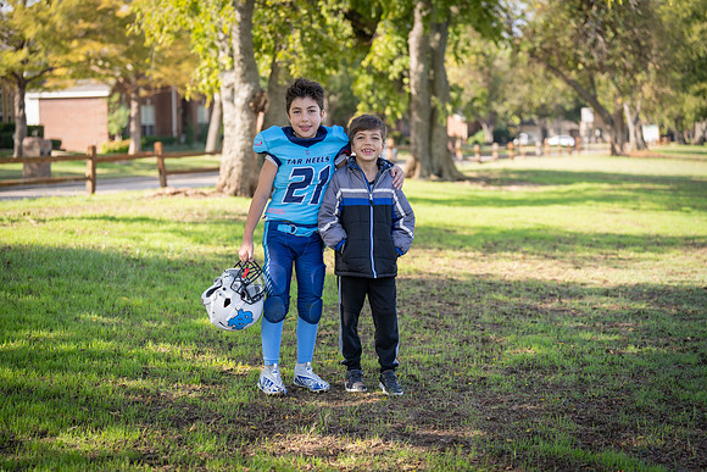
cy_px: 236
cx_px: 354
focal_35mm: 70
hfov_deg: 28.8
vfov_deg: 19.5
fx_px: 1375
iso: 100
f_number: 2.8
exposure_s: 1/500
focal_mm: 70
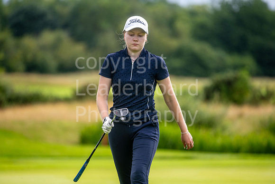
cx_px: 138
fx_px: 2292
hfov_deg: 6.9
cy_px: 92
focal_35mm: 300
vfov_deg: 4.6
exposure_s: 1/500
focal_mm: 300
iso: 200
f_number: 4
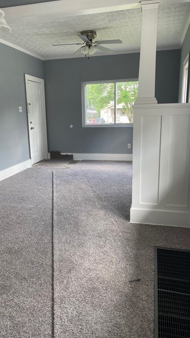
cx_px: 82
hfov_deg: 40.1
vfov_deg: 66.0
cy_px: 167
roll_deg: +0.7
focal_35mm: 29
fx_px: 259
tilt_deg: -11.3
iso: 100
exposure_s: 1/121
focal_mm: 4.2
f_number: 1.6
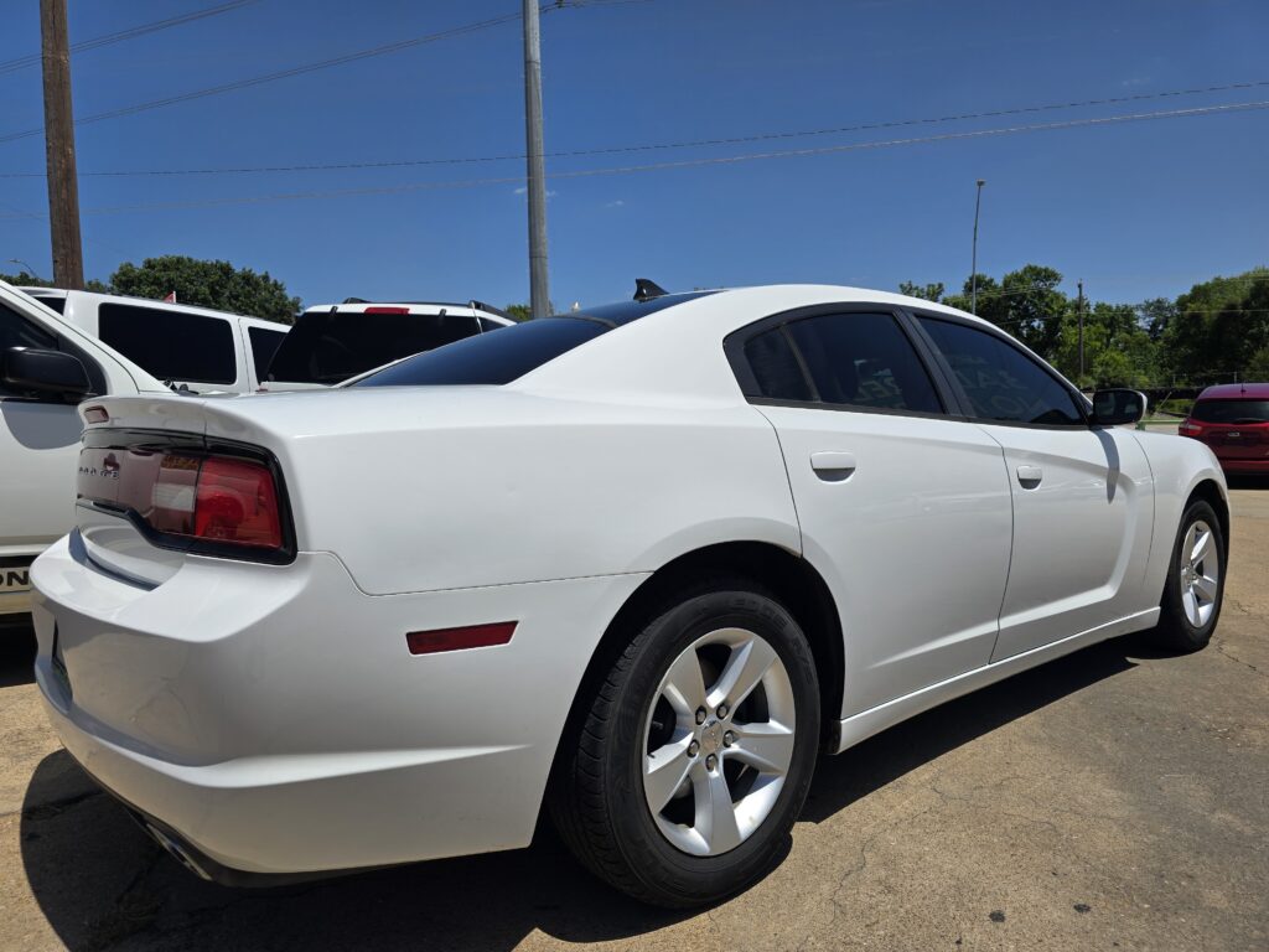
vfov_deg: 58.9
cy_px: 476
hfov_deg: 73.9
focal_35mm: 23
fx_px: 843
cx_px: 634
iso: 12
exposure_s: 1/1728
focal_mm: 6.3
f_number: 1.7
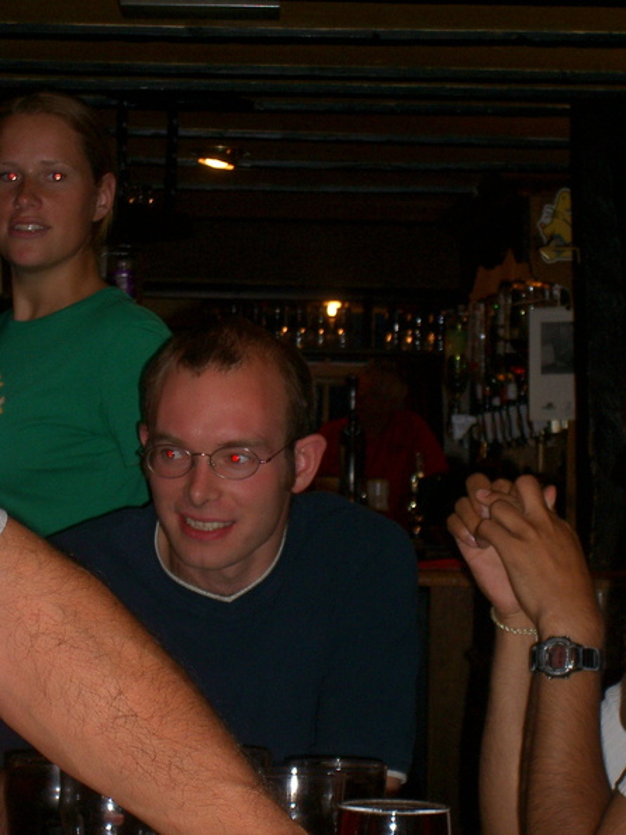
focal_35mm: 105
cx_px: 313
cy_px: 418
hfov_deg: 14.1
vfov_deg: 18.7
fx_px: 2534
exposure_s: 1/40
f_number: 4.8
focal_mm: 17.4
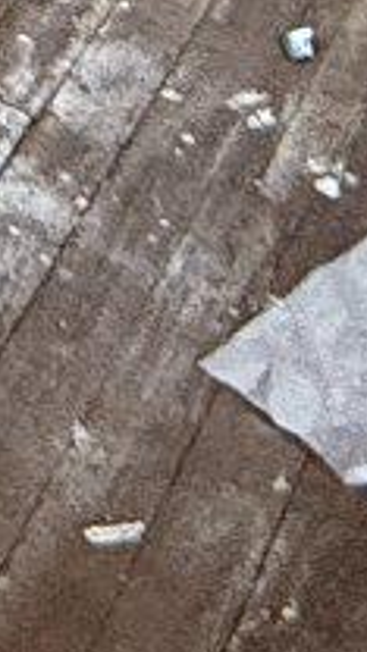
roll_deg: +0.1
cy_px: -1733
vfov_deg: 8.8
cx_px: -866
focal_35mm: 150
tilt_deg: +0.2
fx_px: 2595
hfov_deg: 7.0
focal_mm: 2.22
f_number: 2.2
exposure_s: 1/60
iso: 400
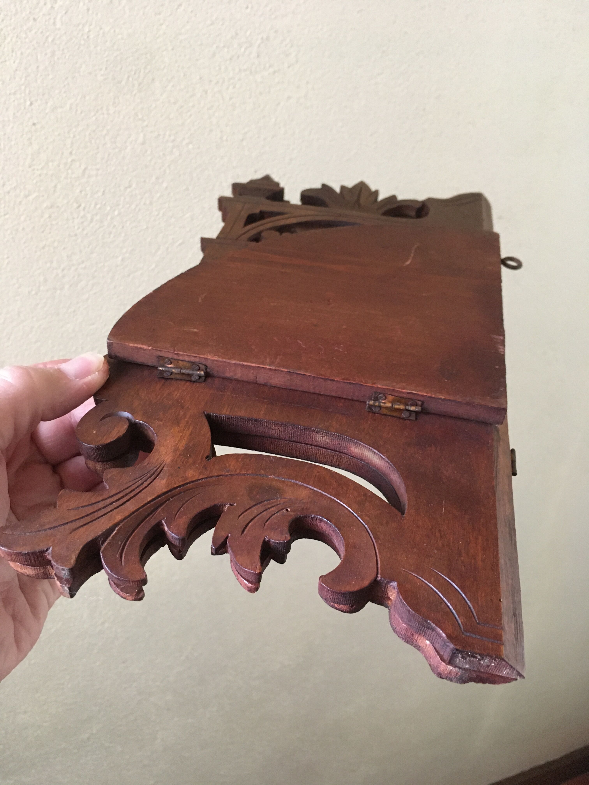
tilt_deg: -33.8
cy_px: 392
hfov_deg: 48.2
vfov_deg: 61.7
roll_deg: -4.9
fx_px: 658
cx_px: 294
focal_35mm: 29
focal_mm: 4.15
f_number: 2.2
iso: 200
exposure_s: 1/17
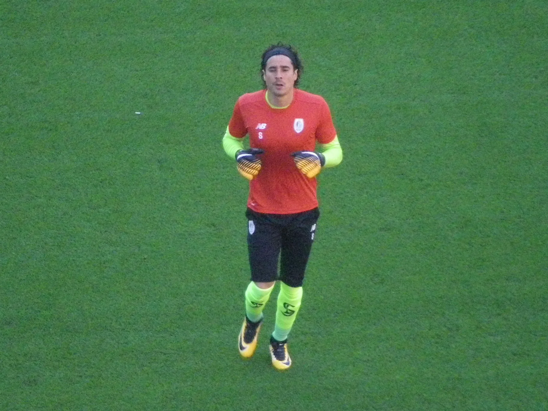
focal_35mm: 266
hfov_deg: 7.4
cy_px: 206
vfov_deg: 5.6
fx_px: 4211
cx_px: 274
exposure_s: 1/250
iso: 800
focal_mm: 44.1
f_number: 5.4
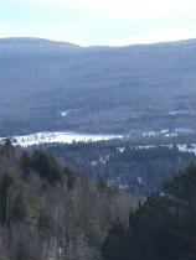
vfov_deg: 10.6
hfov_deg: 8.0
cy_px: 276
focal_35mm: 185
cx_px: 228
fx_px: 1394
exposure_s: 1/160
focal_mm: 7.9
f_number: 8
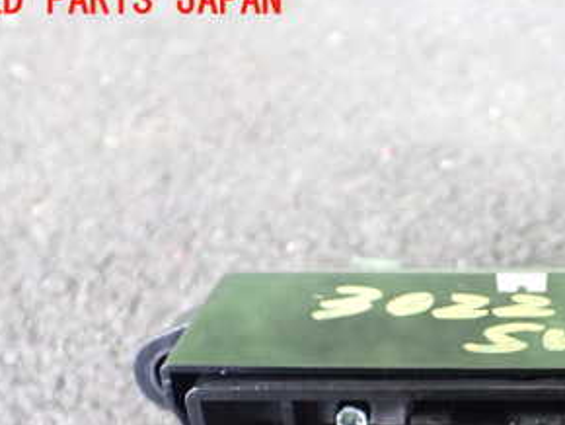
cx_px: 512
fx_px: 1013
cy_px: 415
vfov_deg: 22.8
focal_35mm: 62
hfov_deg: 29.8
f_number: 2.3
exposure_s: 1/30
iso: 800
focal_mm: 5.4
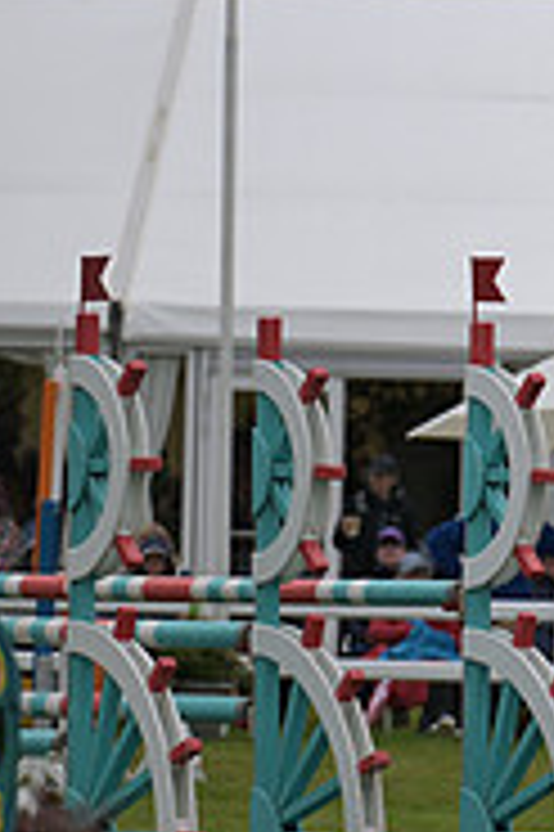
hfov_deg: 2.2
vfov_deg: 3.3
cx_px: 1171
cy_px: 385
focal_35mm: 628
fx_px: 14522
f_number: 4
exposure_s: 1/1250
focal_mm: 200
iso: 320
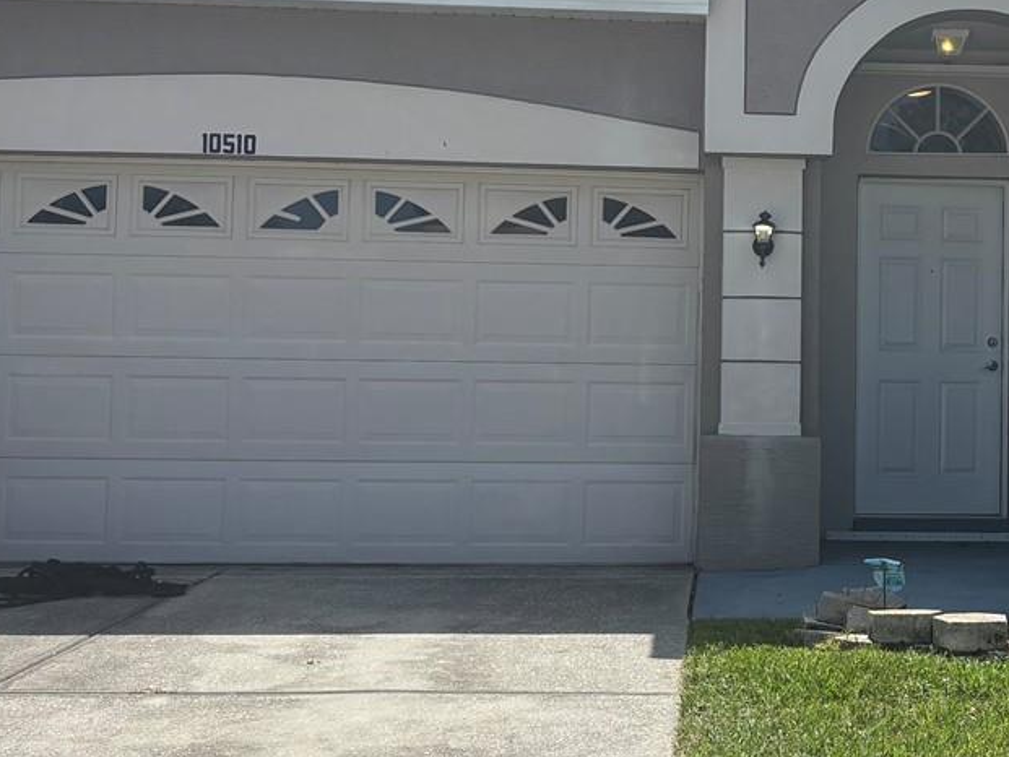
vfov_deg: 21.9
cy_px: 279
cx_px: 866
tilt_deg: +3.3
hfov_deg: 28.1
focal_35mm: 67
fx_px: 1953
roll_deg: -0.6
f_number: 1.6
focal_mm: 5.96
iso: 50
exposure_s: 1/4255
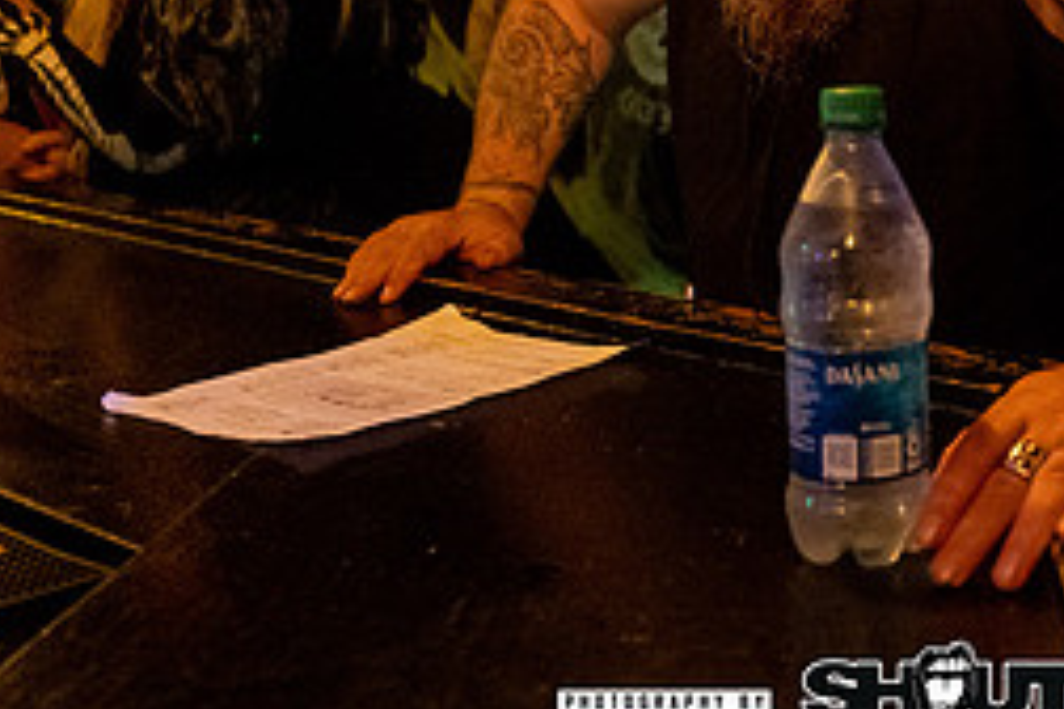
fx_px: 1744
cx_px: 1070
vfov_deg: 22.5
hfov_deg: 31.3
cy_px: 81
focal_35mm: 59
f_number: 2.8
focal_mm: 23.1
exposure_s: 1/160
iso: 3200
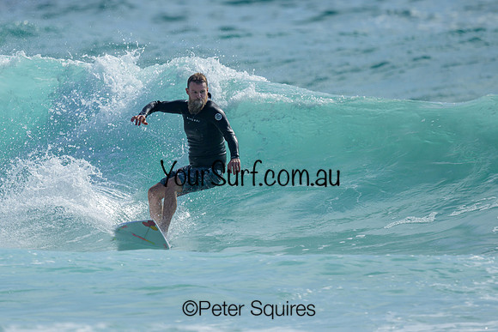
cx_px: 189
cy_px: 120
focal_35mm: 1079
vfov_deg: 1.3
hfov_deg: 1.9
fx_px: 14933
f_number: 6.3
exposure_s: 1/2000
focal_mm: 800
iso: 125
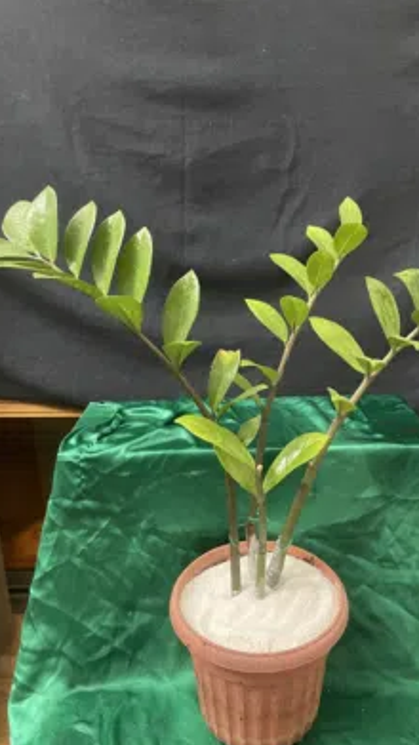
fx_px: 573
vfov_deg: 66.1
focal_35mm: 29
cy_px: 372
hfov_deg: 40.0
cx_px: 251
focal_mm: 4.2
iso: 640
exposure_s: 1/30
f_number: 1.6
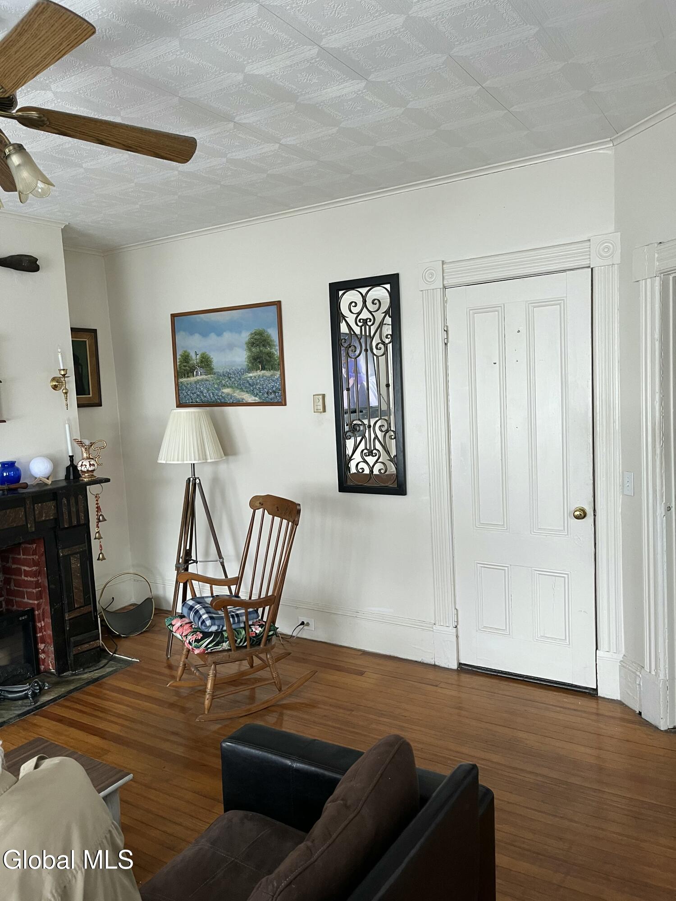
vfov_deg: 67.3
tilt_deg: -5.1
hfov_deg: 53.1
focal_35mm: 26
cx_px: 338
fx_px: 677
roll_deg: +3.8
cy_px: 450
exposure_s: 1/60
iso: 125
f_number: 1.6
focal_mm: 5.1
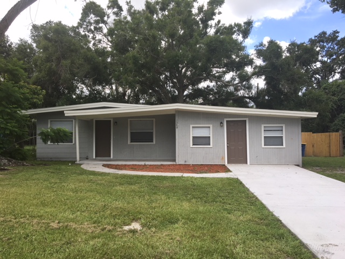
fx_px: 289
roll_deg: +0.2
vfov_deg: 48.2
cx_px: 172
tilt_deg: +2.4
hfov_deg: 61.7
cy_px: 130
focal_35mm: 29
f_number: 2.2
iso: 25
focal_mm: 4.15
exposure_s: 1/513
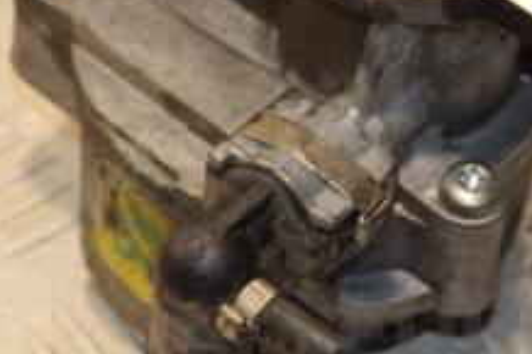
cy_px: 5
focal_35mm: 289
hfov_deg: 7.1
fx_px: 4267
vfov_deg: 4.7
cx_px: 295
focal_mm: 70
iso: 800
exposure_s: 1/200
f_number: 7.1
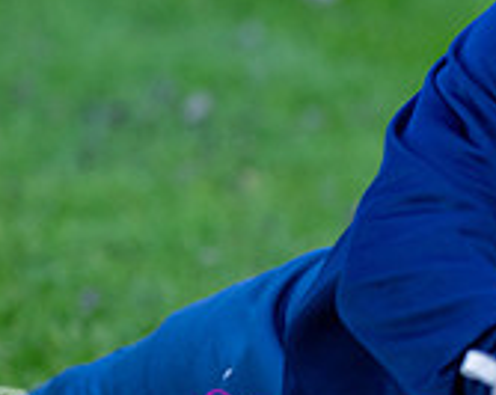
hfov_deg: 2.9
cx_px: 759
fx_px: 9716
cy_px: 210
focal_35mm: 663
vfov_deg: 2.3
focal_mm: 135
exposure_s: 1/1600
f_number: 1.8
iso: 400
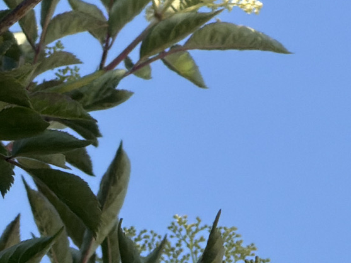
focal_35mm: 718
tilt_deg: +39.4
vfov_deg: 2.1
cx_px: 381
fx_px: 7282
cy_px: 438
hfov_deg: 2.8
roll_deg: +3.8
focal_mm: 16.89
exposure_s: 1/639
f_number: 2.8
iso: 40
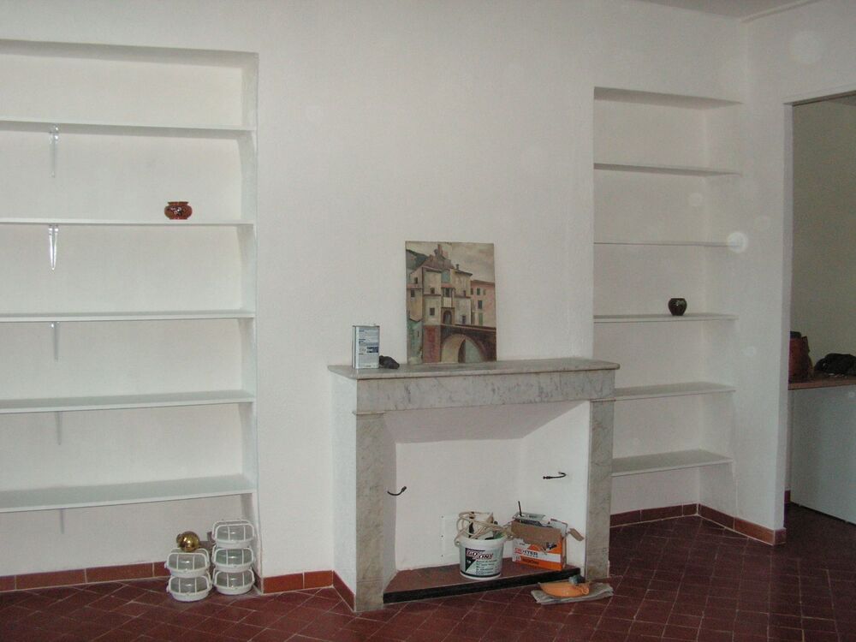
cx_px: 428
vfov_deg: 39.7
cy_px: 321
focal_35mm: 36
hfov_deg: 51.4
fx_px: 890
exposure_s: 1/40
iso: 160
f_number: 3.2
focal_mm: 6
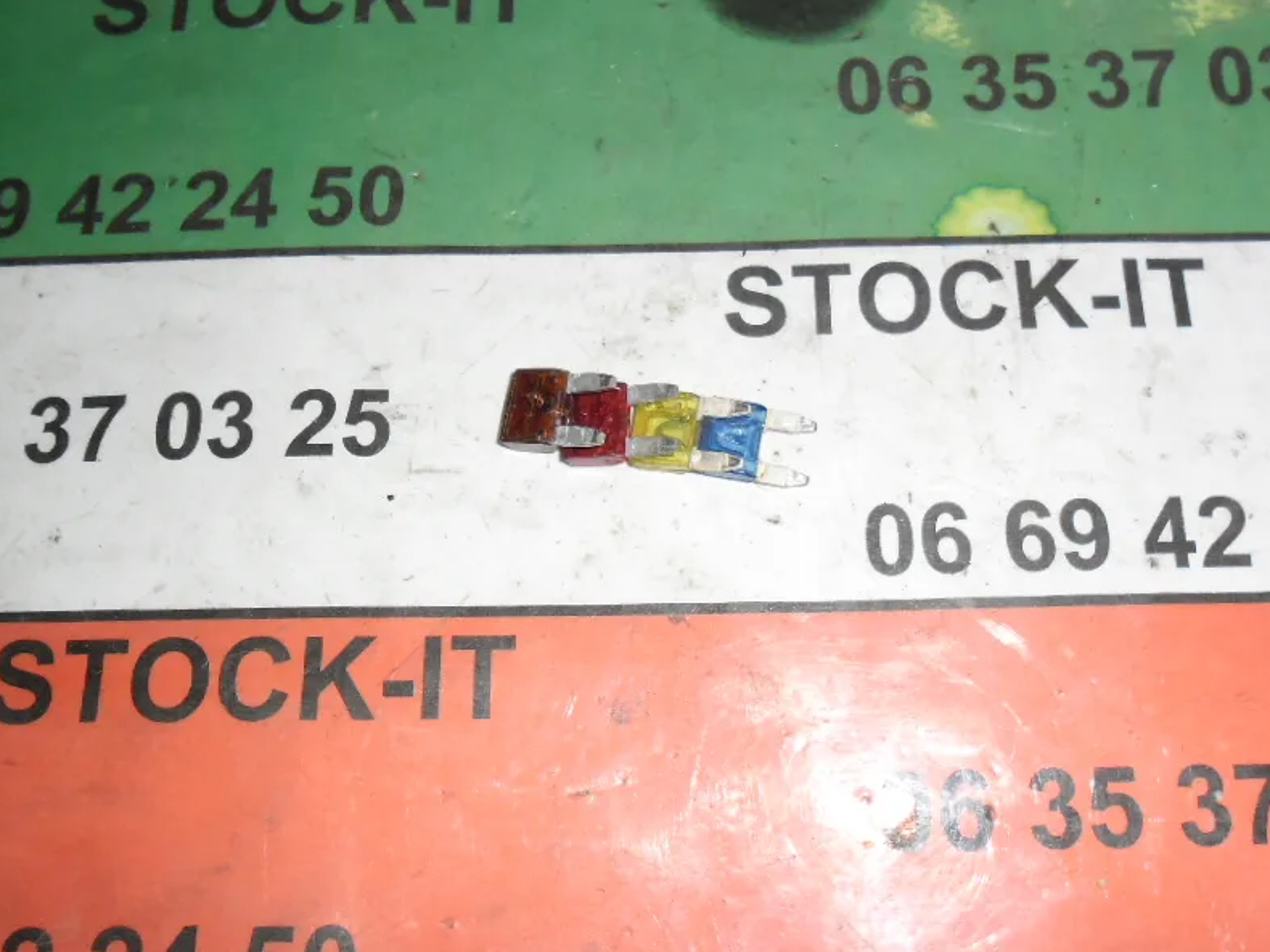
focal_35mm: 35
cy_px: 449
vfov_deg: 40.7
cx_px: 703
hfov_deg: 52.5
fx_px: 1284
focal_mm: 4.9
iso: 80
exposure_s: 1/45
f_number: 3.5
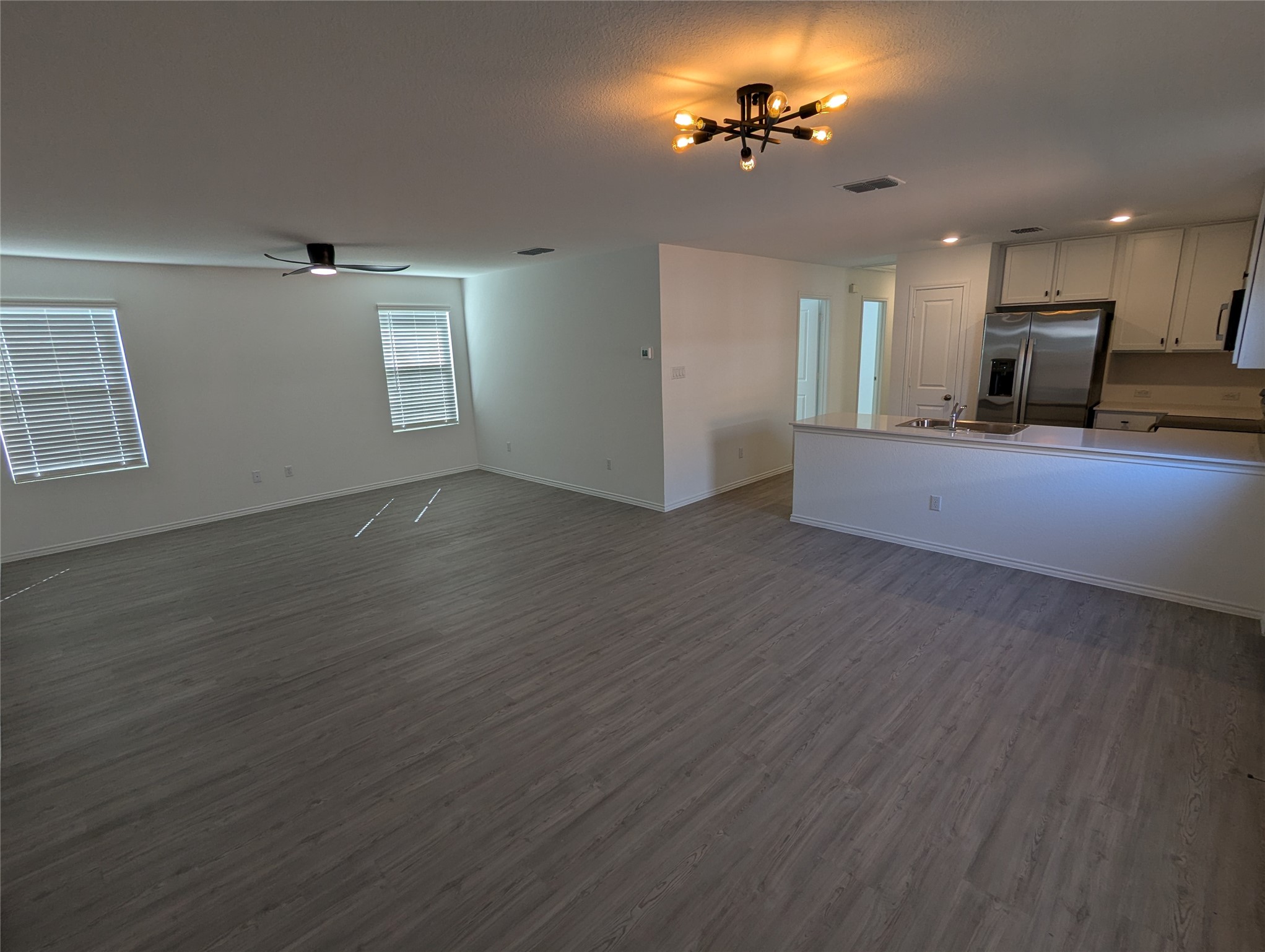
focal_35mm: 16
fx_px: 585
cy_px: 476
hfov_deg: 94.4
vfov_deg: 78.2
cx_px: 632
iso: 91
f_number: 2.2
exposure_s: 1/120
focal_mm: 2.35
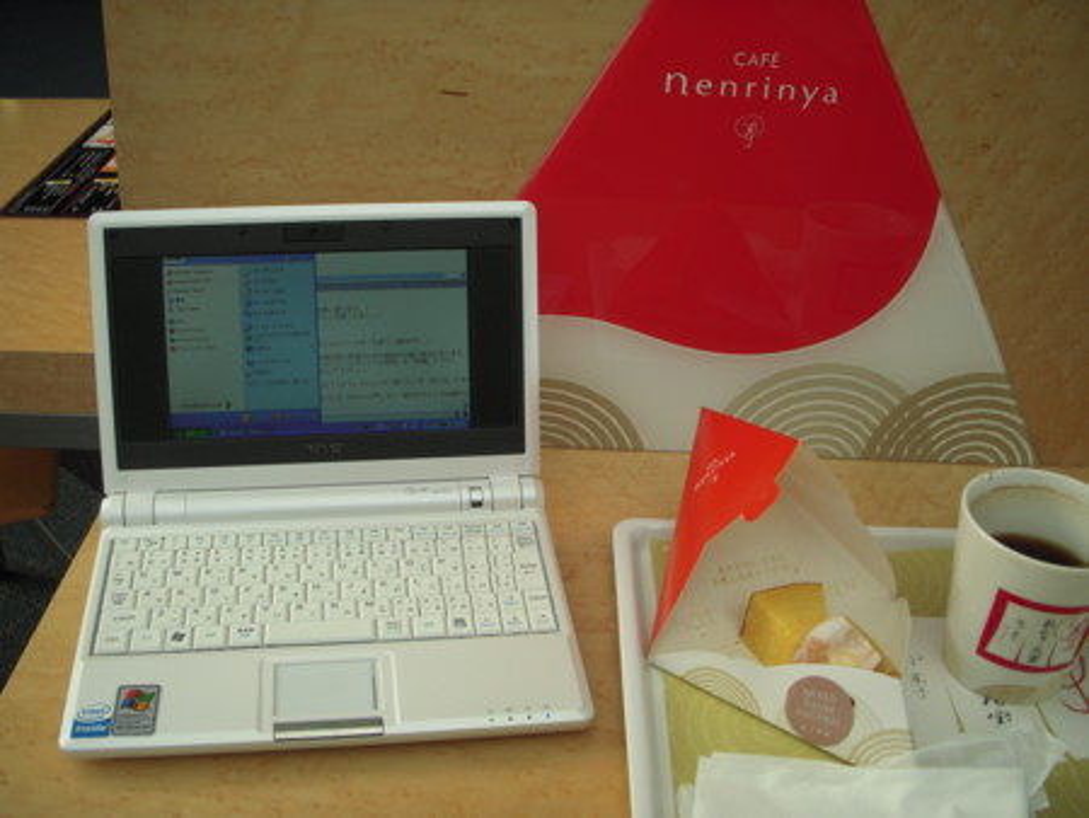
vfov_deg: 37.8
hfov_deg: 49.0
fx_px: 1196
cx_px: 544
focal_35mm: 38
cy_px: 409
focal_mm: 6.3
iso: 100
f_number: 3.3
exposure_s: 1/80
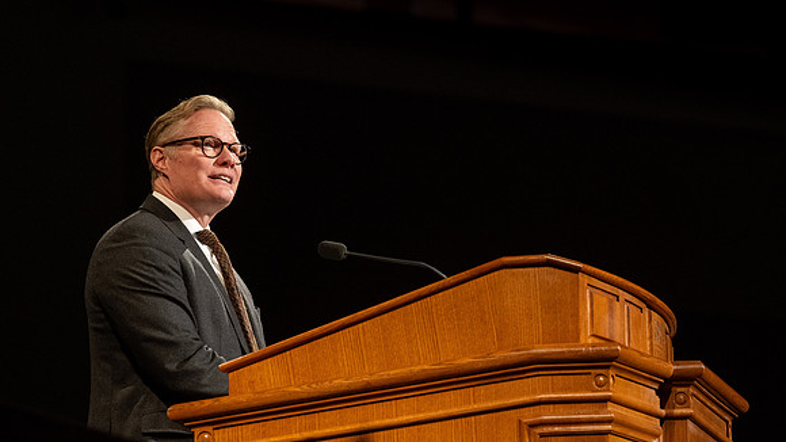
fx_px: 5216
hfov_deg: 8.6
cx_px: 399
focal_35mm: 250
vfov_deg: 4.8
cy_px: 129
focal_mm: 200
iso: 3200
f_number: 5
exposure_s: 1/200
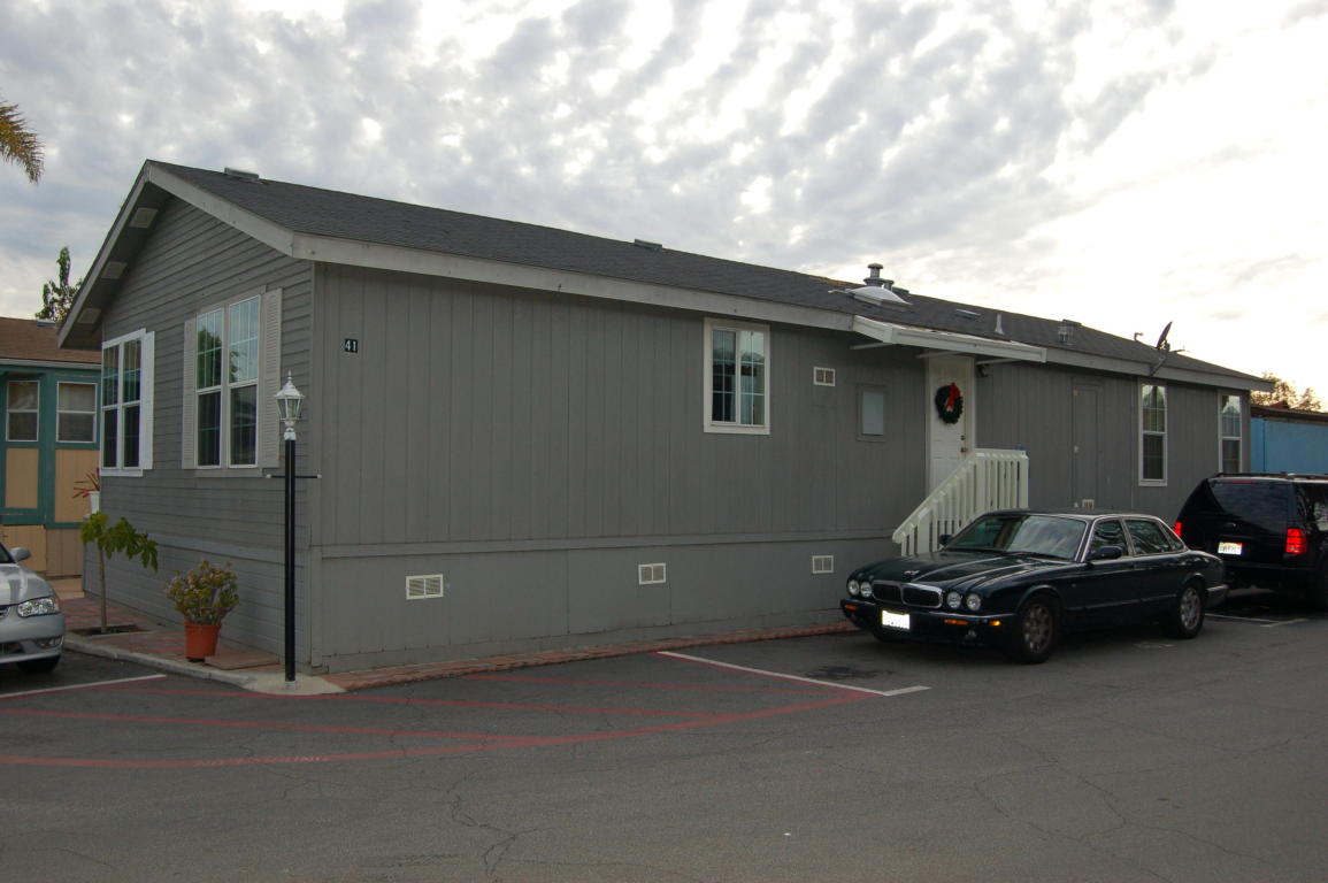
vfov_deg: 43.5
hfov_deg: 62.0
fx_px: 1106
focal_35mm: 30
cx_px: 664
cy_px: 442
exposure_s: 1/500
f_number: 5
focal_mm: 20
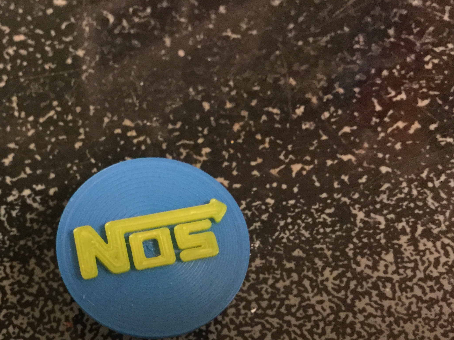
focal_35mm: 49
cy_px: 240
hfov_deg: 37.9
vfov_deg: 29.4
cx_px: 111
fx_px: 643
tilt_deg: -68.5
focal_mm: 3.3
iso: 400
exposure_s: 1/15
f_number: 2.4
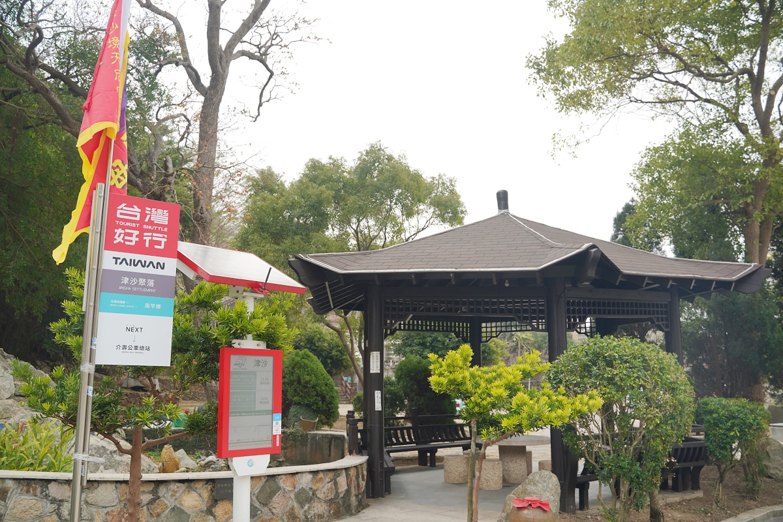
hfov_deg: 65.5
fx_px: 609
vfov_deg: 46.4
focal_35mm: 28
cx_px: 392
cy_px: 261
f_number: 5
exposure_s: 1/100
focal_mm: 28
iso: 100
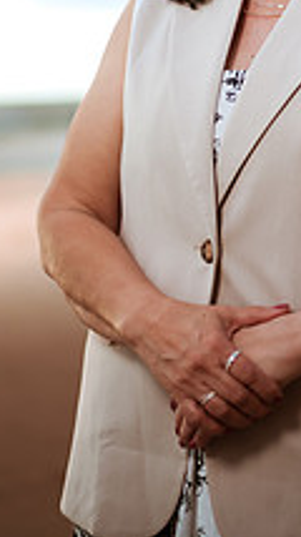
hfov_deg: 9.4
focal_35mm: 128
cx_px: 301
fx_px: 1821
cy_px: -5
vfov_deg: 16.4
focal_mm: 58
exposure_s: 1/1250
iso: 50
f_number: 1.4
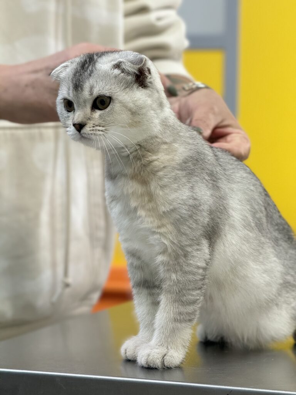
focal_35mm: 120
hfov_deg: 12.3
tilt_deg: -3.3
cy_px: 198
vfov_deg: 16.4
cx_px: 148
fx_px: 1368
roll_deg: -0.8
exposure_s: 1/100
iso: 250
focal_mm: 15.66
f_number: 2.8
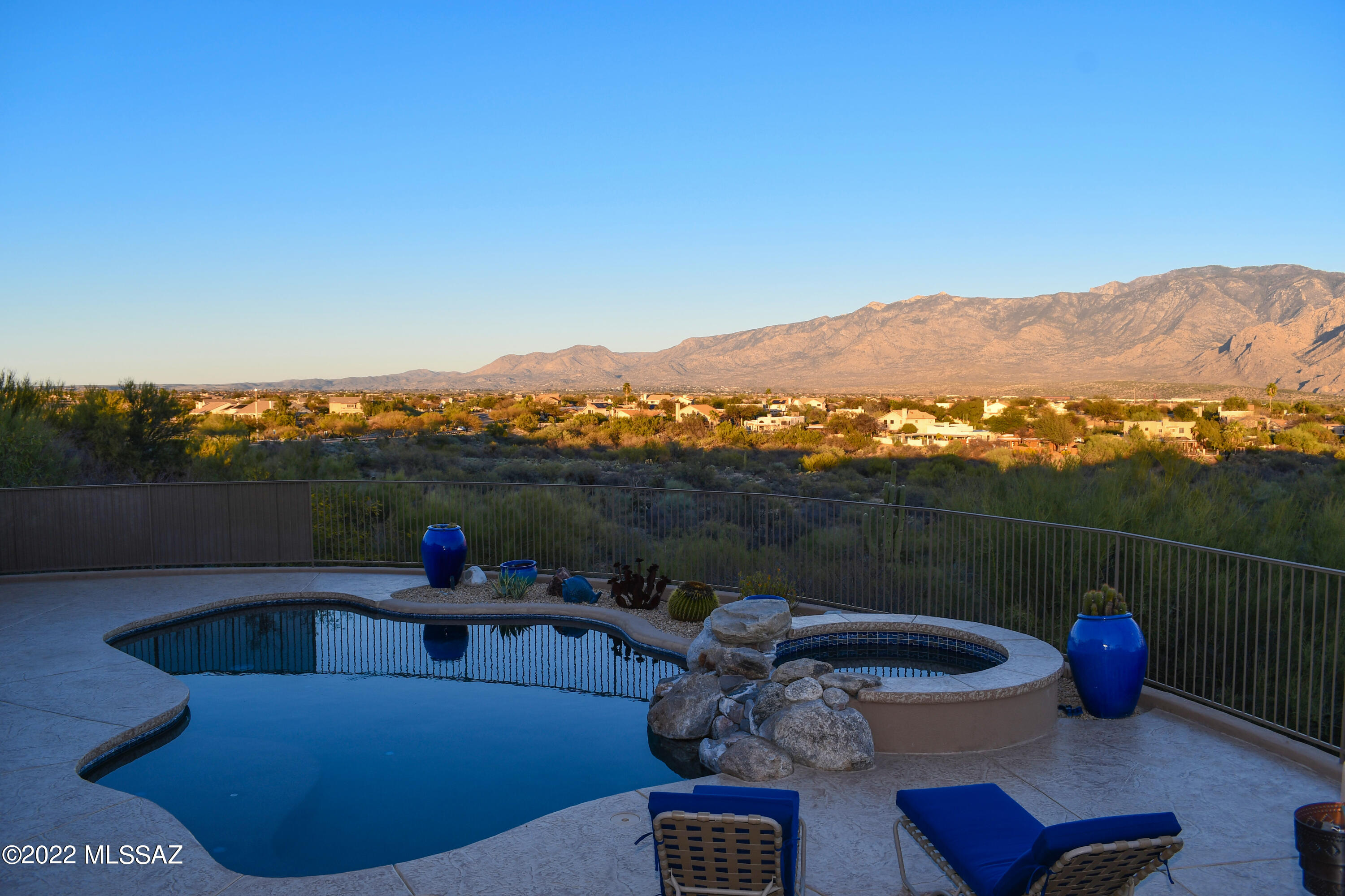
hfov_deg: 67.4
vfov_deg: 47.9
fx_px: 1009
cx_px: 672
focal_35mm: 27
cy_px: 448
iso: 100
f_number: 6.3
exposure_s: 1/160
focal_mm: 18
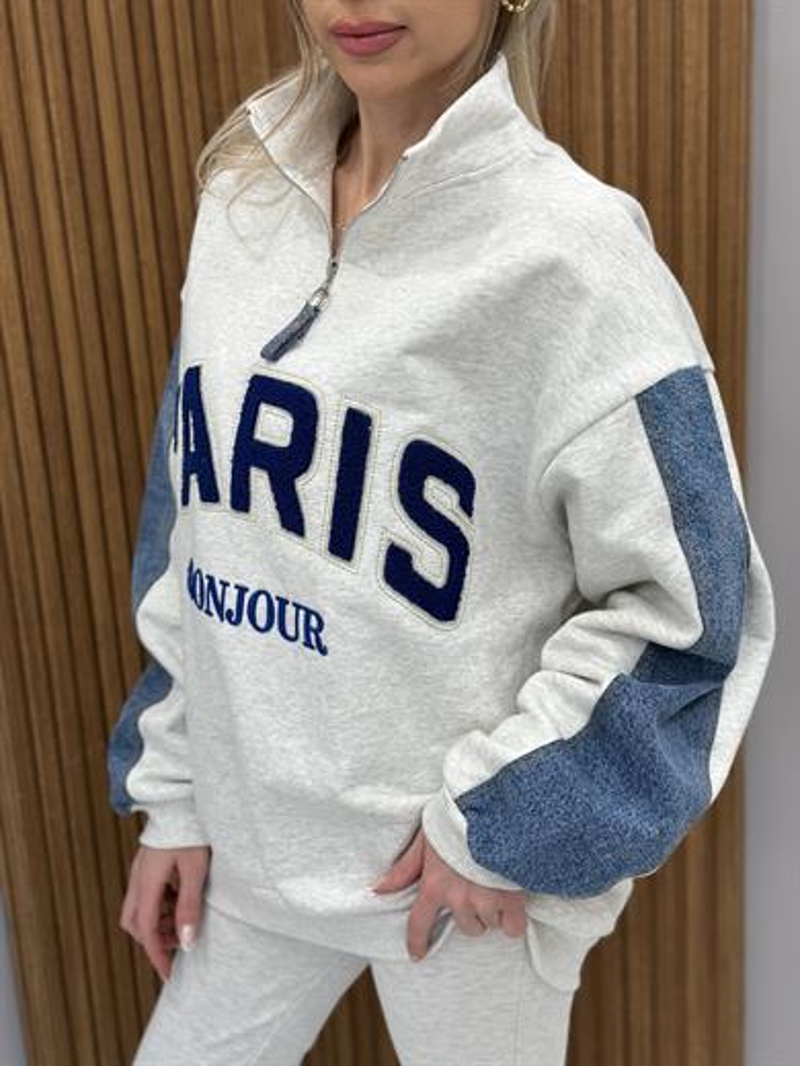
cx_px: 400
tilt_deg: -17.7
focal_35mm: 48
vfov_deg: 39.7
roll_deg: +3.4
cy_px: 533
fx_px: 1479
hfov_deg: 30.3
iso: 80
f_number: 1.78
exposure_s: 1/132
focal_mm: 6.86
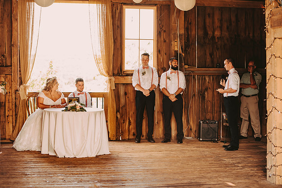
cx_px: 141
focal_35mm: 70
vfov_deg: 19.5
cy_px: 94
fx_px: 548
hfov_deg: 28.8
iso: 320
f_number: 2.8
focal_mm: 70
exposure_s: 1/160
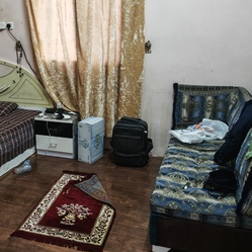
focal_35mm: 39
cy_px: 125
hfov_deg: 41.8
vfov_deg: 42.8
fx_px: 321
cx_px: 68
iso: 400
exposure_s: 1/20
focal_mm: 6.83
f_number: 2
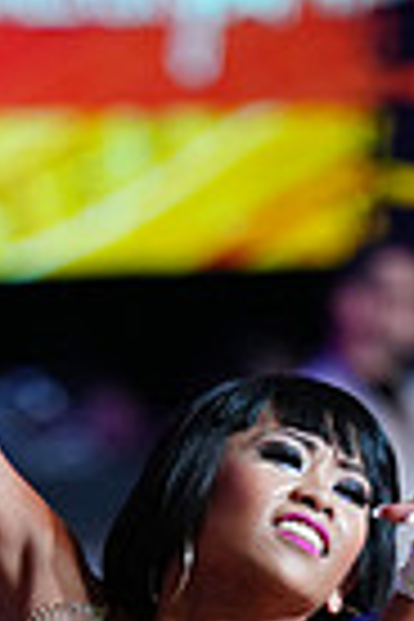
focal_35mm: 840
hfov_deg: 1.6
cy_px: 1174
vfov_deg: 2.4
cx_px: 74
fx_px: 14489
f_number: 2.8
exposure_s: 1/320
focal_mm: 200
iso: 2000
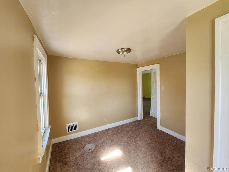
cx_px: 114
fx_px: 86
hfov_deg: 106.2
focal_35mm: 13
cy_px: 86
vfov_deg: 89.9
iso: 64
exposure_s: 1/60
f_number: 2.2
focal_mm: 2.2
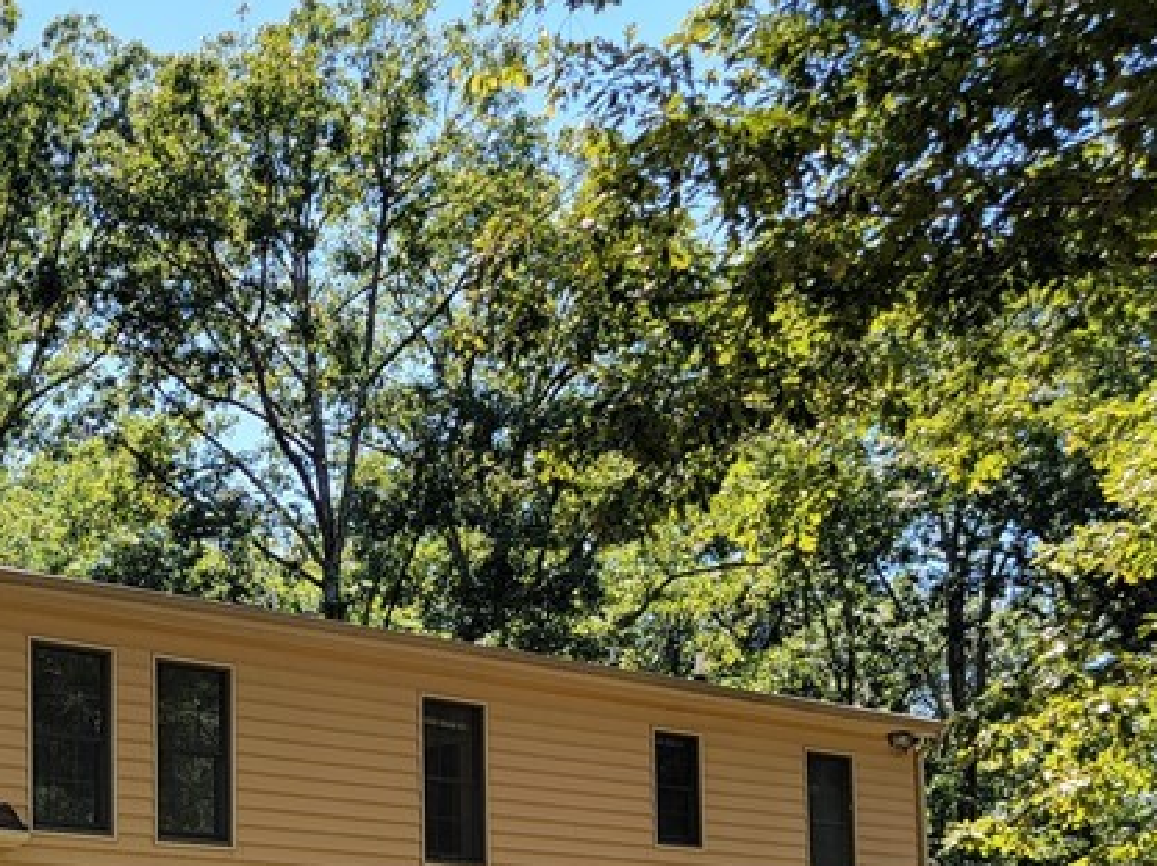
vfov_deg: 23.1
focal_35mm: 59
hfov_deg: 30.9
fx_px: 1970
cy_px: 991
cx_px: 67
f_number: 1.8
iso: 16
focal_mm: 6.7
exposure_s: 1/253
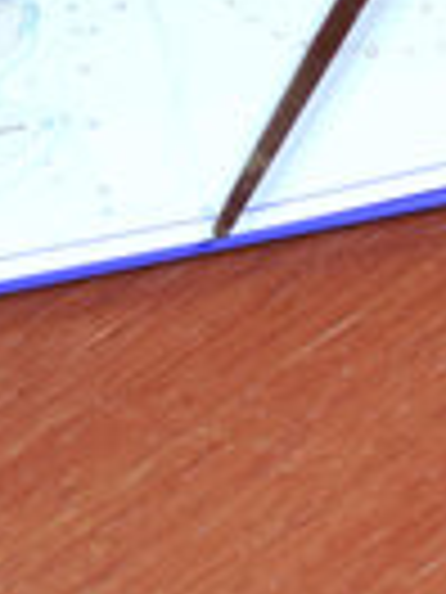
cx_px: 550
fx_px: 5171
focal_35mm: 301
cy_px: -308
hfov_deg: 4.9
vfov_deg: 6.5
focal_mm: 25
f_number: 5
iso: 1600
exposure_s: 1/100
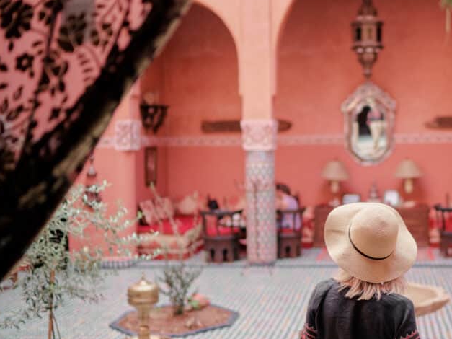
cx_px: 350
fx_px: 718
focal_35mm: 55
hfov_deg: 34.1
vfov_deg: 26.5
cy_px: 177
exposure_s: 1/400
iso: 100
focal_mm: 35
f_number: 1.4
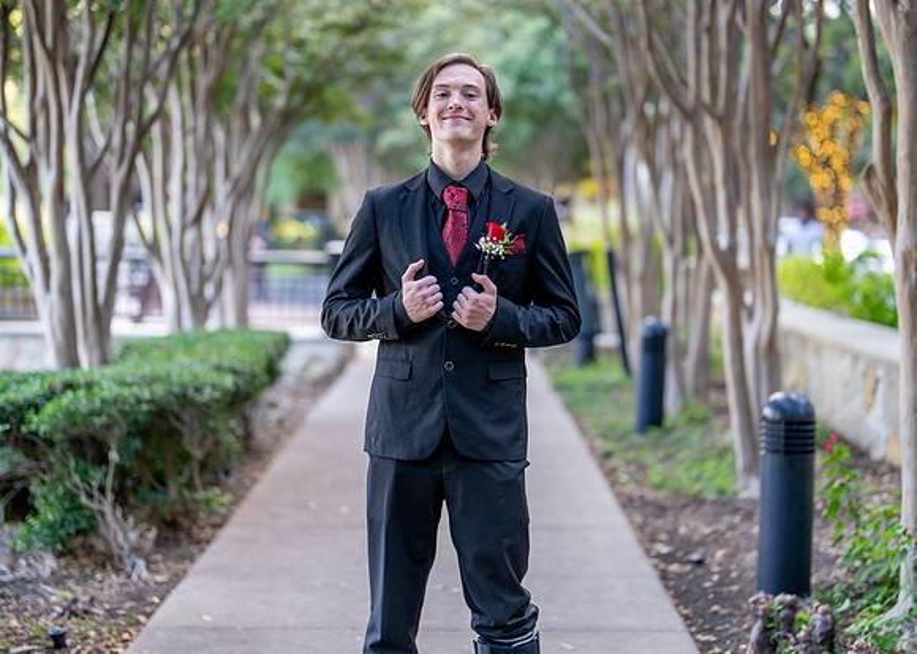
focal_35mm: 63
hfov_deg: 31.2
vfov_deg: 22.5
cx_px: 476
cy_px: 274
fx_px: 1640
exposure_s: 1/320
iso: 160
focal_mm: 50
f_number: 1.2
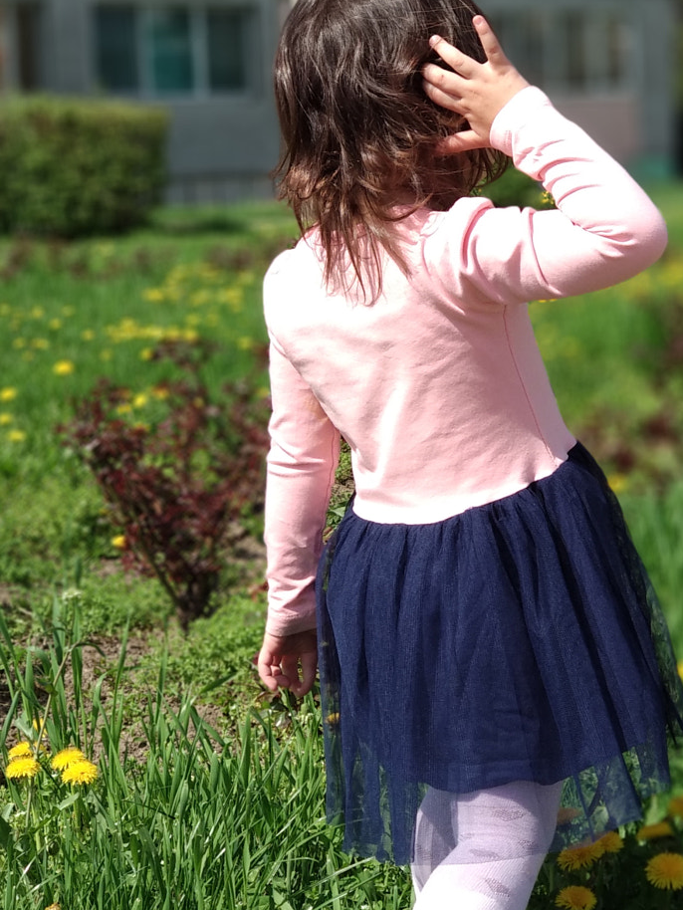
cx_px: 542
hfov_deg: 16.1
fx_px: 2393
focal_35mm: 91
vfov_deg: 21.5
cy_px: 369
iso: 100
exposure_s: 1/596
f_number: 2.6
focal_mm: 5.99
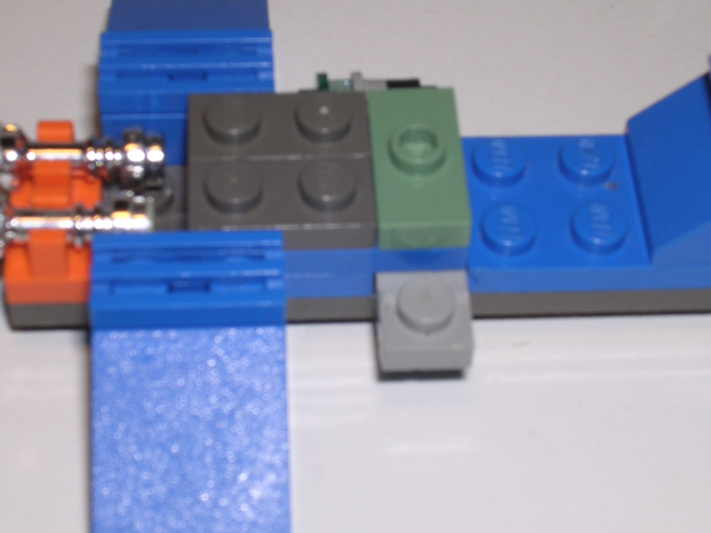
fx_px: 1849
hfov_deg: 21.8
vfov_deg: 16.4
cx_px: 338
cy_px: 248
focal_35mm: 90
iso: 100
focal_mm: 11.6
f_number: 7.7
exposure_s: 1/60.1
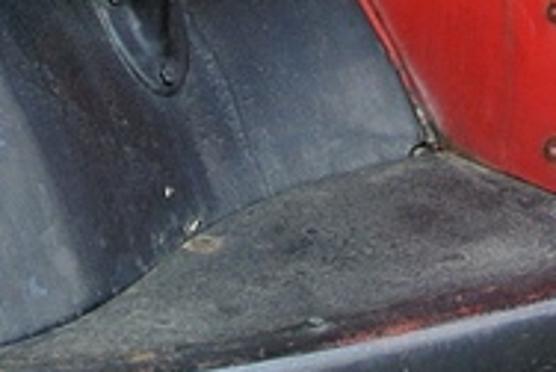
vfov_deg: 7.7
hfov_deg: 11.9
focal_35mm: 172
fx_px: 2661
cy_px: -387
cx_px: 214
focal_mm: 10
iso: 100
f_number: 3.5
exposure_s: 1/80
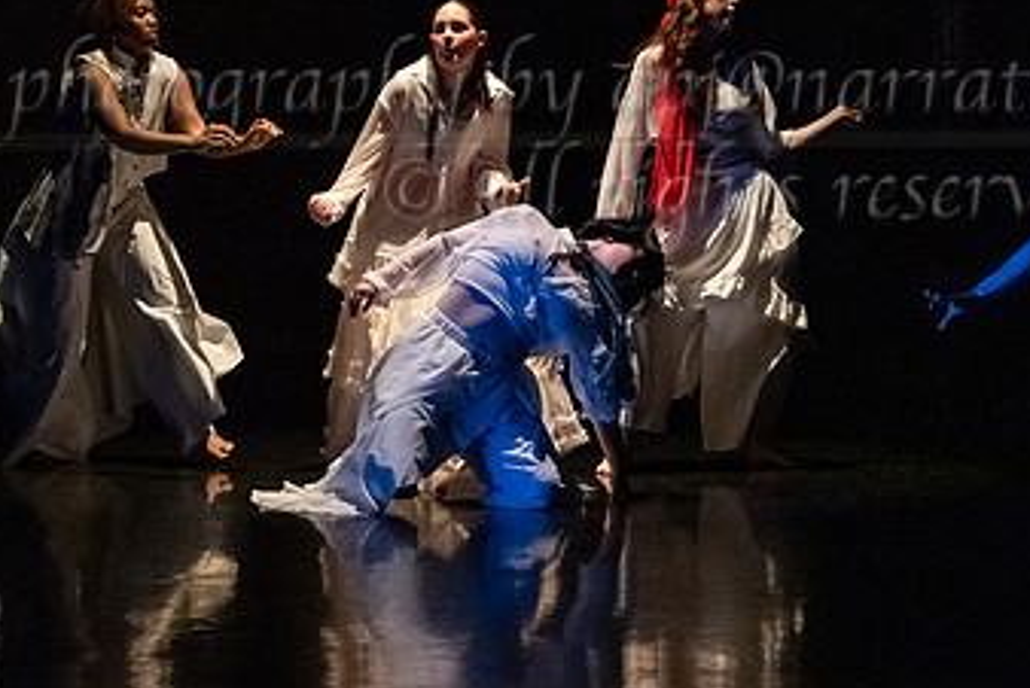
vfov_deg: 10.6
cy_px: 43
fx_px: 3694
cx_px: 784
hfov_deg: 15.8
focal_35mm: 129
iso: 6400
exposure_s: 1/320
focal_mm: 65
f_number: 3.5
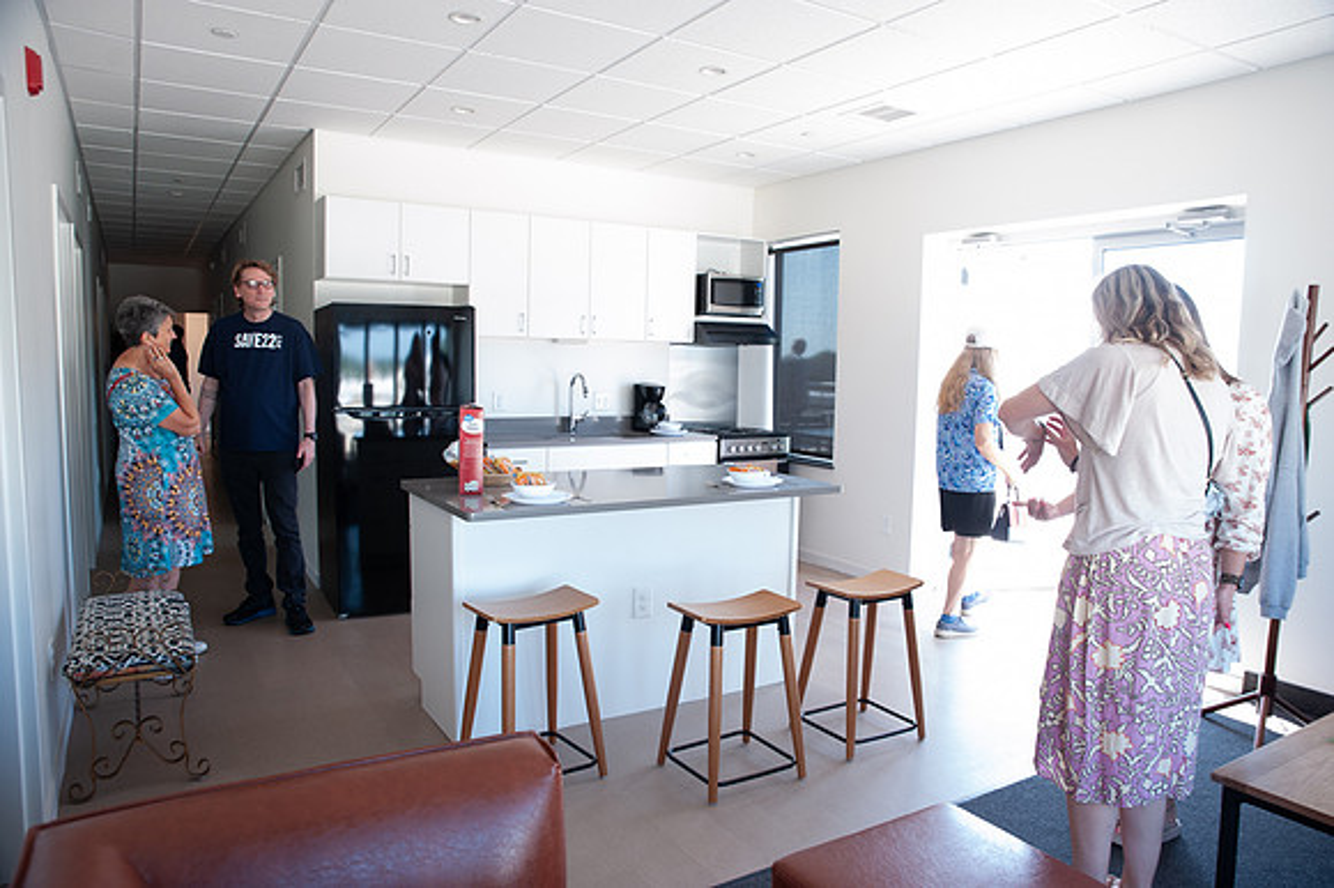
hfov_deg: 73.8
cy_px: 444
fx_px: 889
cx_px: 667
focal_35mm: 24
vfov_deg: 53.1
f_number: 5
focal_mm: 24
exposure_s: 1/125
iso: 1250
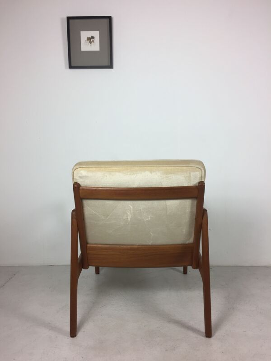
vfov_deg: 61.7
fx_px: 303
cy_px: 180
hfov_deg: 48.2
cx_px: 136
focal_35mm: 29
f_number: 2.2
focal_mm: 4.15
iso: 40
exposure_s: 1/100
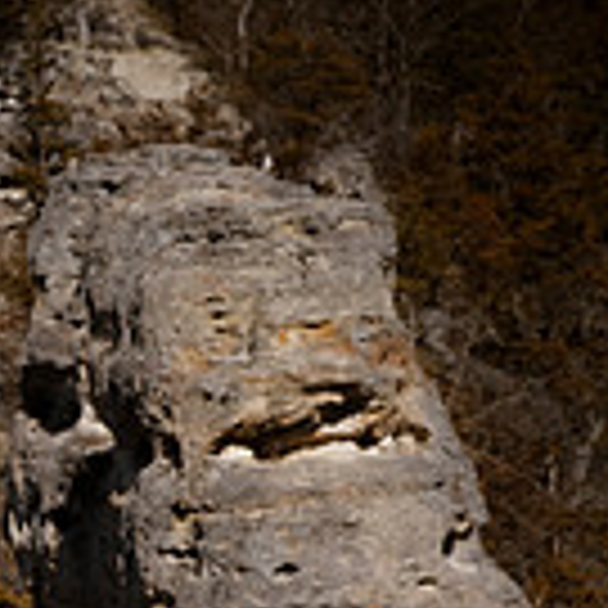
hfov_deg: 5.9
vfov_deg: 5.8
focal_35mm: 297
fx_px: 5902
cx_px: -54
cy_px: 964
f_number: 18
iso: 800
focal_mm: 105
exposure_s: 1/1000
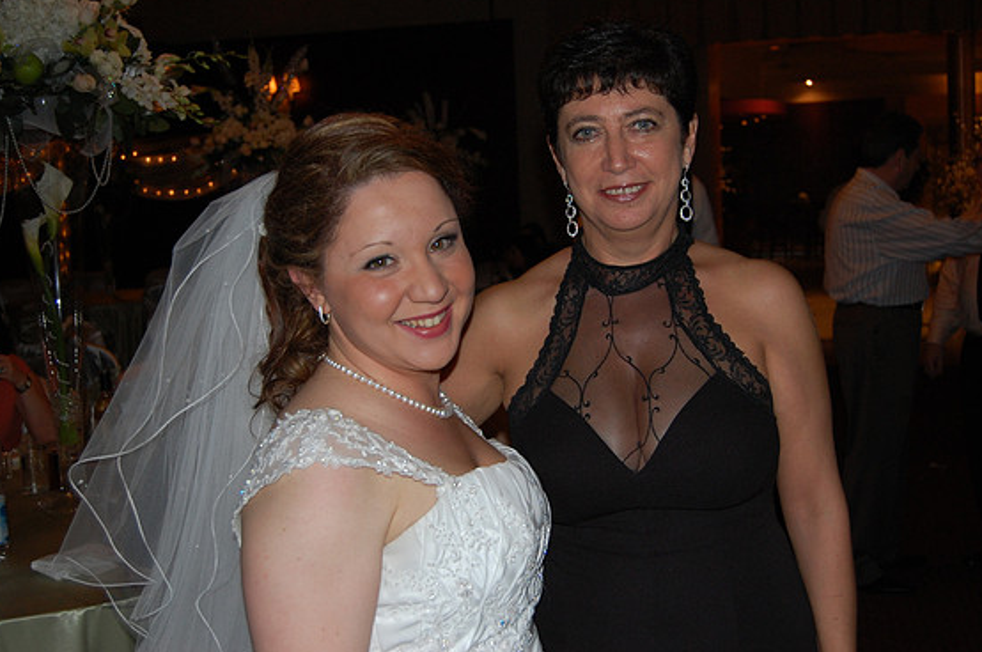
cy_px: 315
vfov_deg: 30.4
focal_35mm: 44
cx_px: 502
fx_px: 1199
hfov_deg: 44.5
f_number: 4.2
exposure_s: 1/60
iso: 400
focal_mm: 28
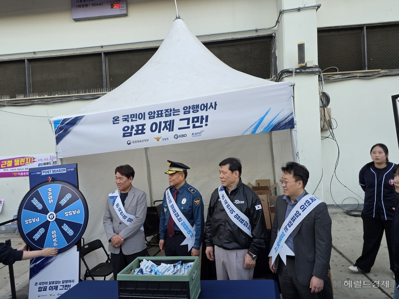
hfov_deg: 73.9
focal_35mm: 23
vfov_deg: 58.9
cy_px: 150
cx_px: 200
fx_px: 265
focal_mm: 6.25
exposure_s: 1/180
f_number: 1.7
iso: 80
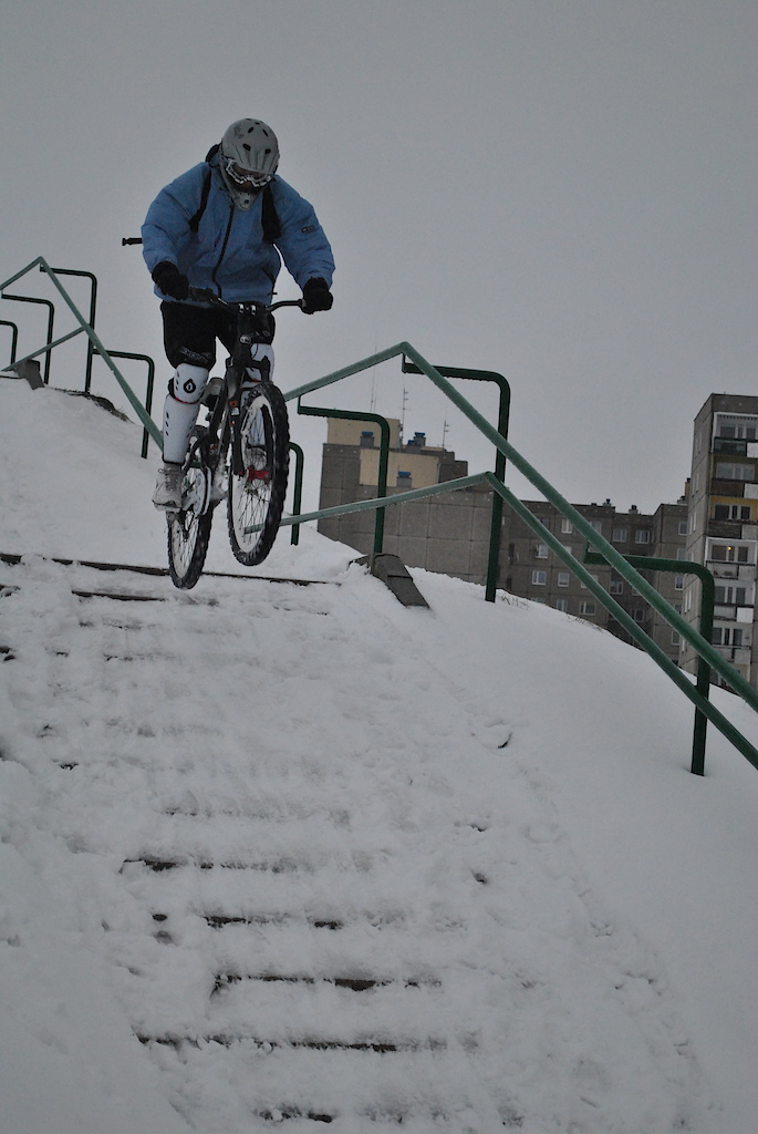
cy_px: 567
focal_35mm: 82
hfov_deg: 16.6
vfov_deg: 24.6
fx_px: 2599
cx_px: 379
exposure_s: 1/500
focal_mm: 55
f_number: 5.6
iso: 800
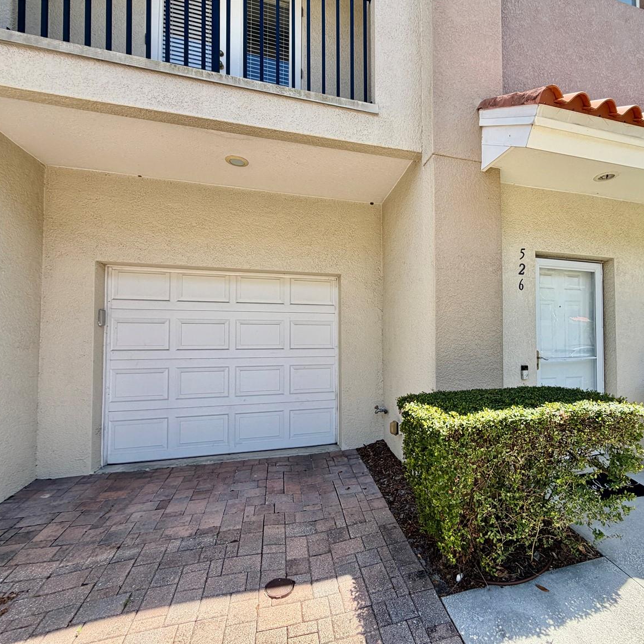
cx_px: 391
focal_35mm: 17
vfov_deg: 83.9
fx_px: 358
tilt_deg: +1.7
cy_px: 331
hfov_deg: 82.8
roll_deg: +0.7
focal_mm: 2.22
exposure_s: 1/502
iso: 64
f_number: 2.2
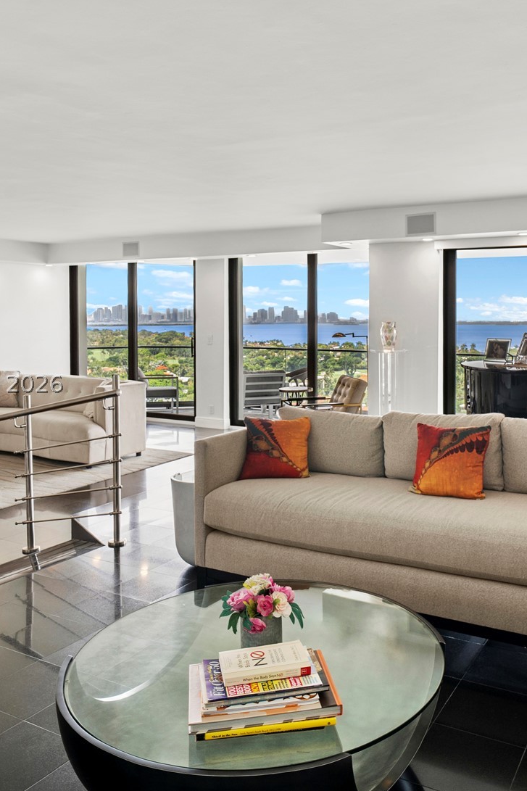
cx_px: 348
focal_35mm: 28
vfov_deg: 65.5
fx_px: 615
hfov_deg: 45.7
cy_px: 382
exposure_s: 1/6
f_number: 8
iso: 320
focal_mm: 18
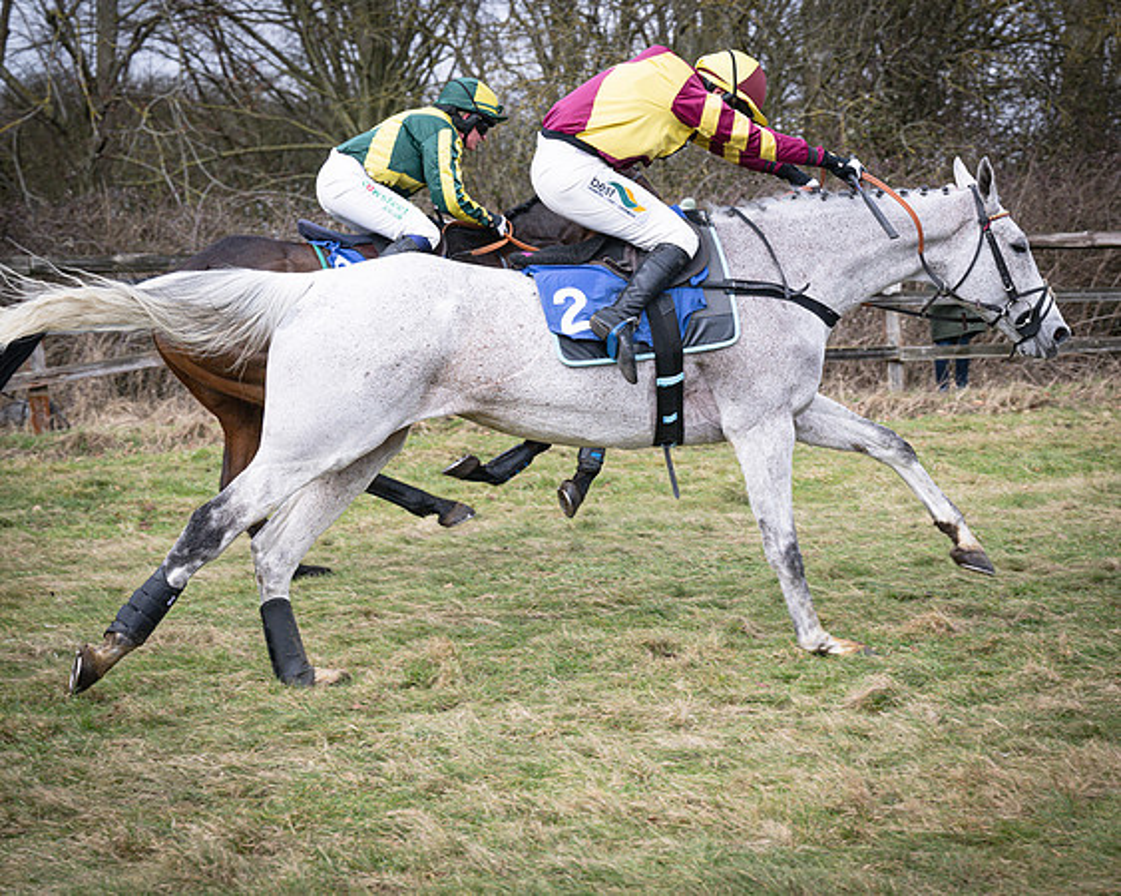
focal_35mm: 85
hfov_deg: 22.4
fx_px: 2831
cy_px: 451
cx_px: 605
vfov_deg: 18.0
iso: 400
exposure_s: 1/1000
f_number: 5
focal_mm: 70
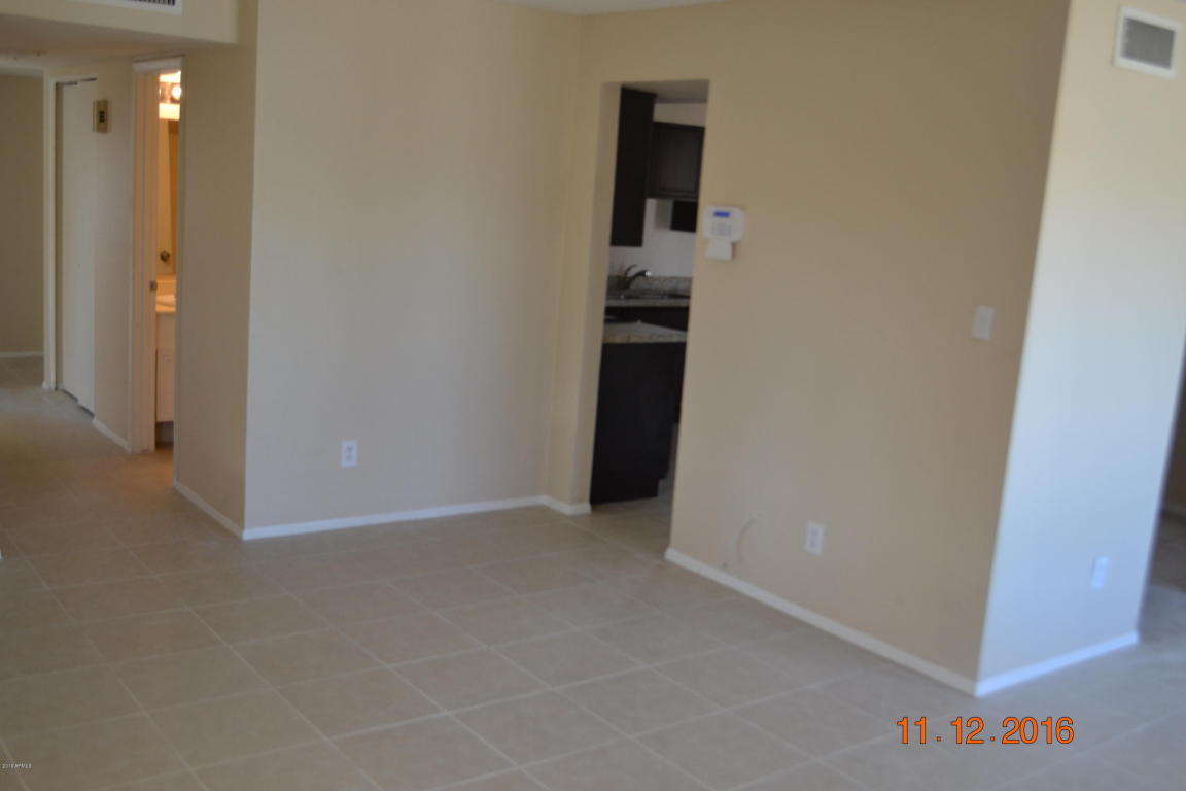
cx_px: 593
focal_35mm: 36
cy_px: 396
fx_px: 1186
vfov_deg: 36.9
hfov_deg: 53.1
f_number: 4
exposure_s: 1/60
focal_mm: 24
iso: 400
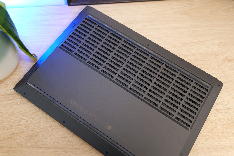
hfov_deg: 61.9
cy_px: 78
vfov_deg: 43.6
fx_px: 195
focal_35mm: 30
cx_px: 117
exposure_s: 1/50
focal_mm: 30
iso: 800
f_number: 4.5
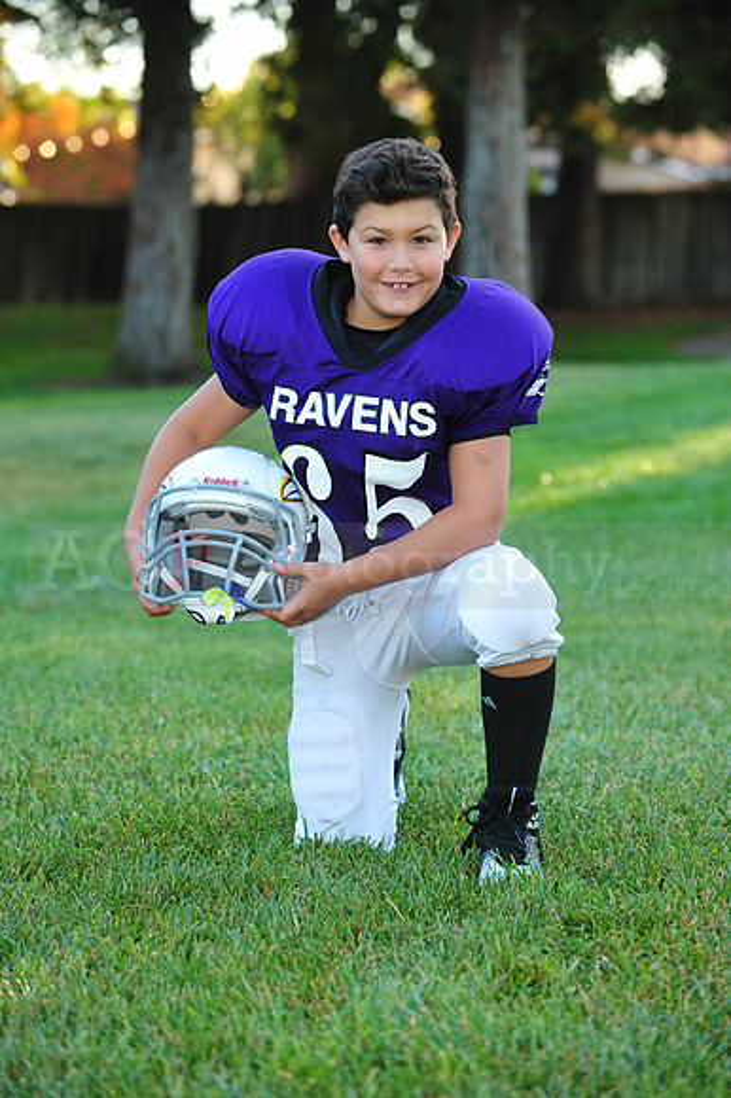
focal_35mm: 116
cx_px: 366
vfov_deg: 17.7
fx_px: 3537
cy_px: 549
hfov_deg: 11.8
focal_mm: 116
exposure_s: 1/60
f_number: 4.5
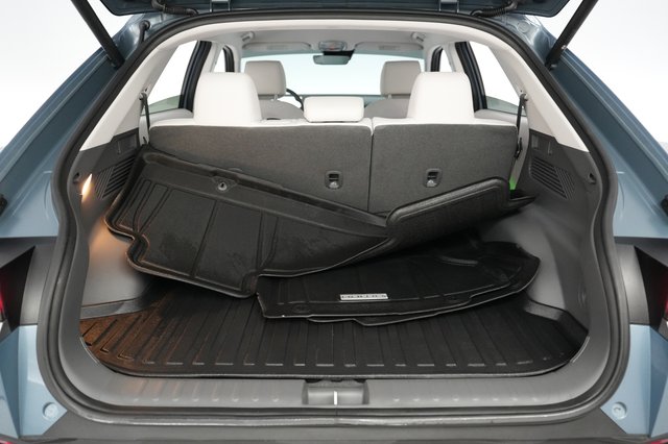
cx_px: 334
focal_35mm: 25
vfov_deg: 51.2
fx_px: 464
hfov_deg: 71.5
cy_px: 222
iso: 5000
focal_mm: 25
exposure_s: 1/160
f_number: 2.8
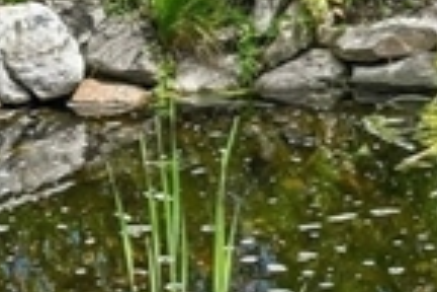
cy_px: -281
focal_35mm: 114
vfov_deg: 11.0
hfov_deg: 17.9
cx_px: 261
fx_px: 1384
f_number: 8
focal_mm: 16
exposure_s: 1/1000
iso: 400
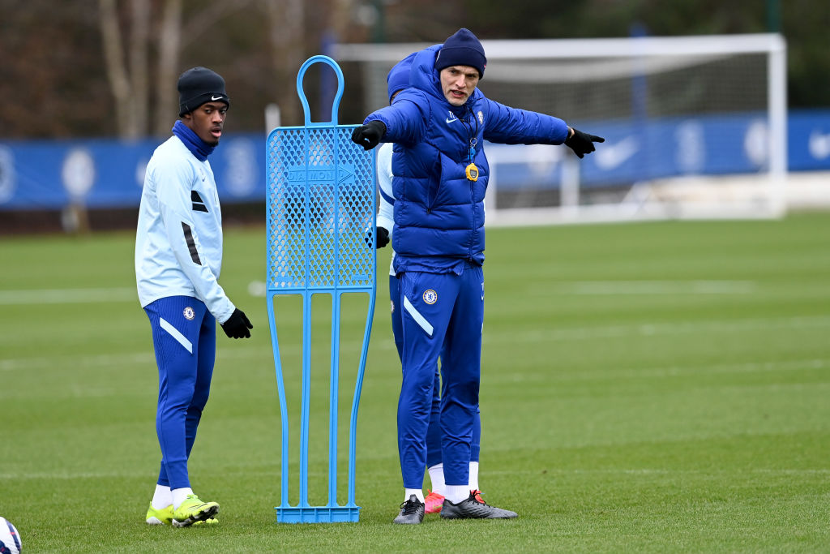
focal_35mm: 400
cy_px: 277
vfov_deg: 3.4
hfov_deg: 5.2
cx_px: 415
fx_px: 9223
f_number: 4
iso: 1000
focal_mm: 400
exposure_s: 1/2000
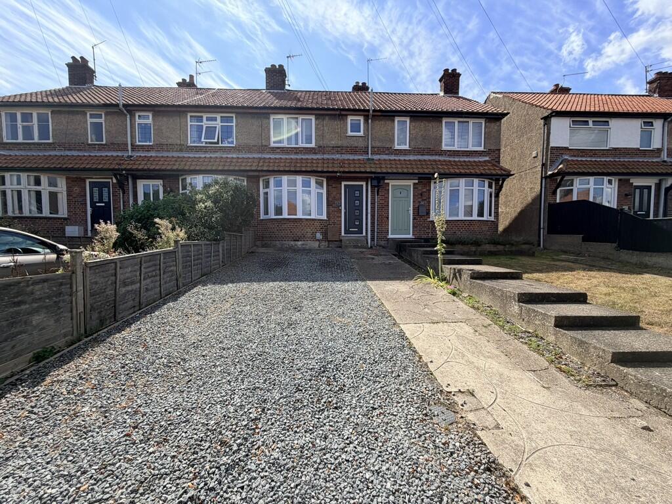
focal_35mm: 14
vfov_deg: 85.7
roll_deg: -1.2
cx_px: 336
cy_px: 252
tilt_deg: -3.6
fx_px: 272
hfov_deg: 102.1
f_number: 2.2
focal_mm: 2.22
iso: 25
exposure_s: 1/770
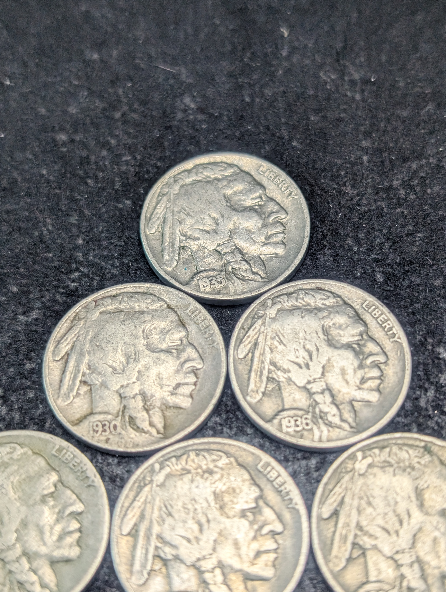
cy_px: 296
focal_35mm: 49
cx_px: 223
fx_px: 840
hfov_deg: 29.7
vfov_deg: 38.9
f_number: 1.68
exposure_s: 1/89.3
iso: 194
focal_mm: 6.9
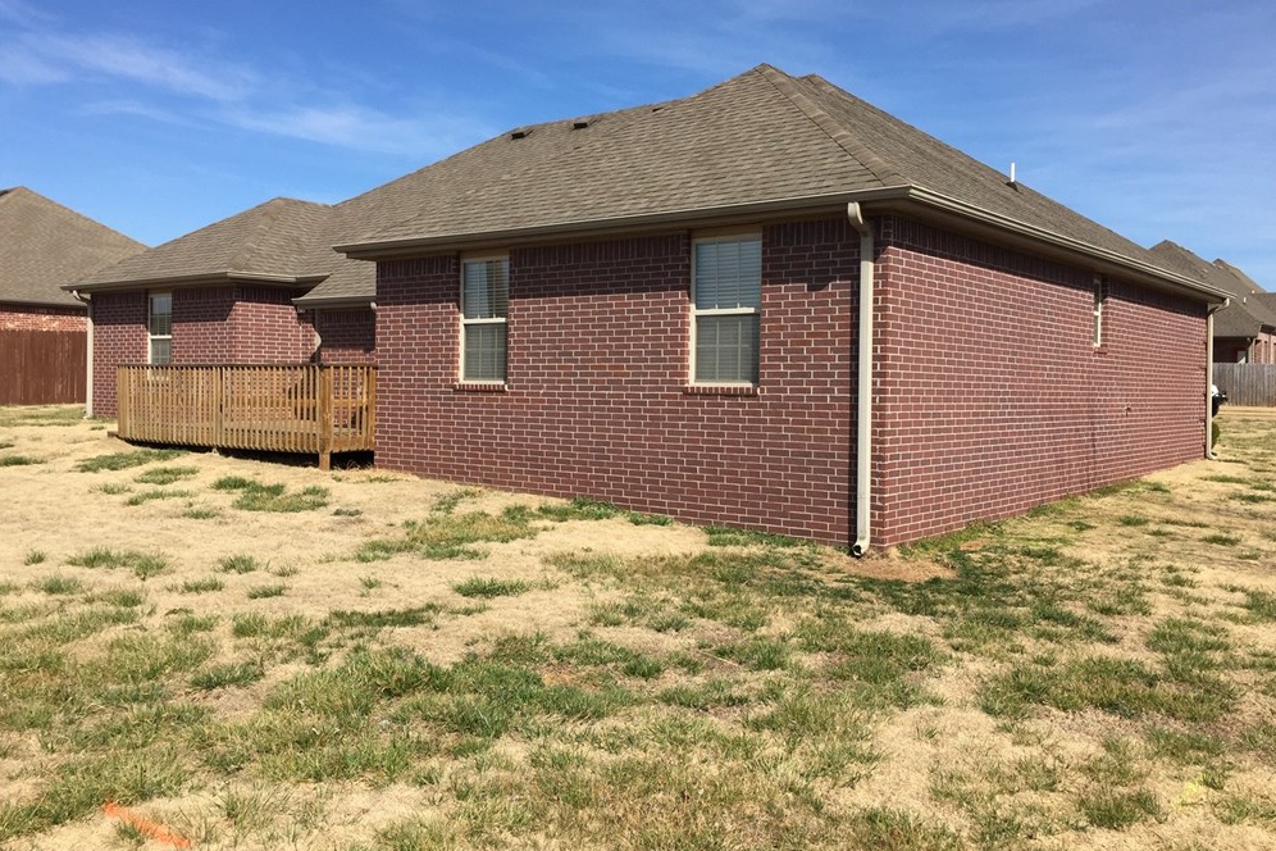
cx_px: 651
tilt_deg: -0.6
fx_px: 1099
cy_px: 400
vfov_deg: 42.3
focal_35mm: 31
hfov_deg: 60.3
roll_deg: -1.1
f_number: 2.2
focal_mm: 4.15
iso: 32
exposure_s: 1/2083
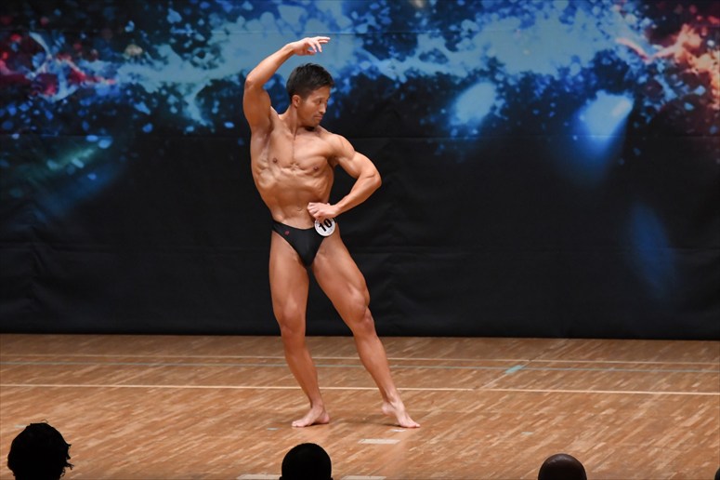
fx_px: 5098
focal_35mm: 255
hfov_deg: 8.1
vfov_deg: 5.4
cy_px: 240
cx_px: 360
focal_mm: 170
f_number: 5.6
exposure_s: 1/400
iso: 5000
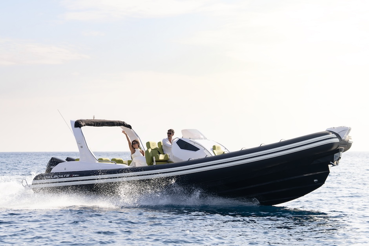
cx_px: 184
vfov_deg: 13.8
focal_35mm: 99
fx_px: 1015
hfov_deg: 20.6
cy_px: 123
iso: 100
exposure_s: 1/1000
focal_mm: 99
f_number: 4.5
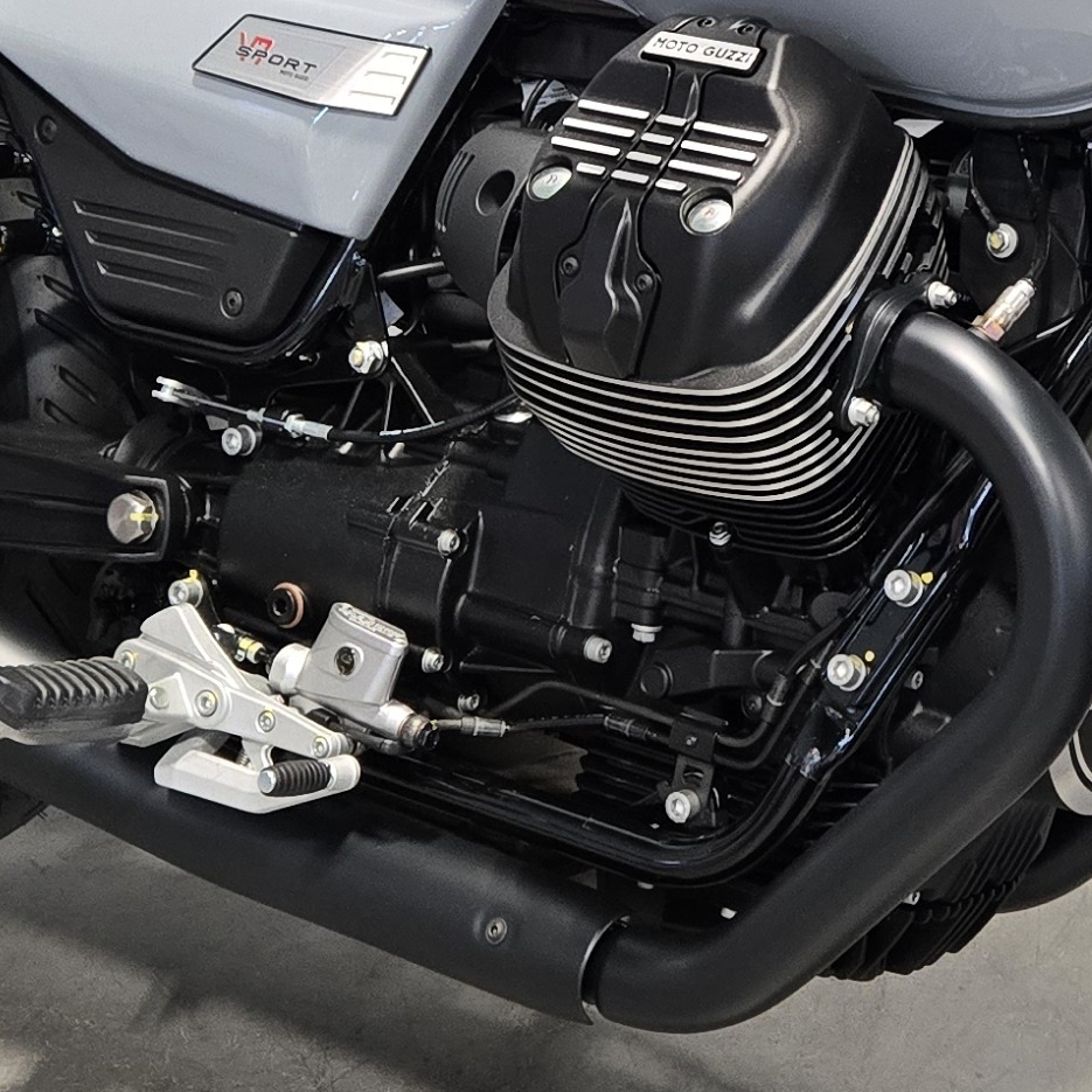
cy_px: 144
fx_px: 3105
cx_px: 1025
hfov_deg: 19.5
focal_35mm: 87
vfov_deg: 19.6
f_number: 1.8
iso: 400
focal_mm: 5.4
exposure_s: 1/120
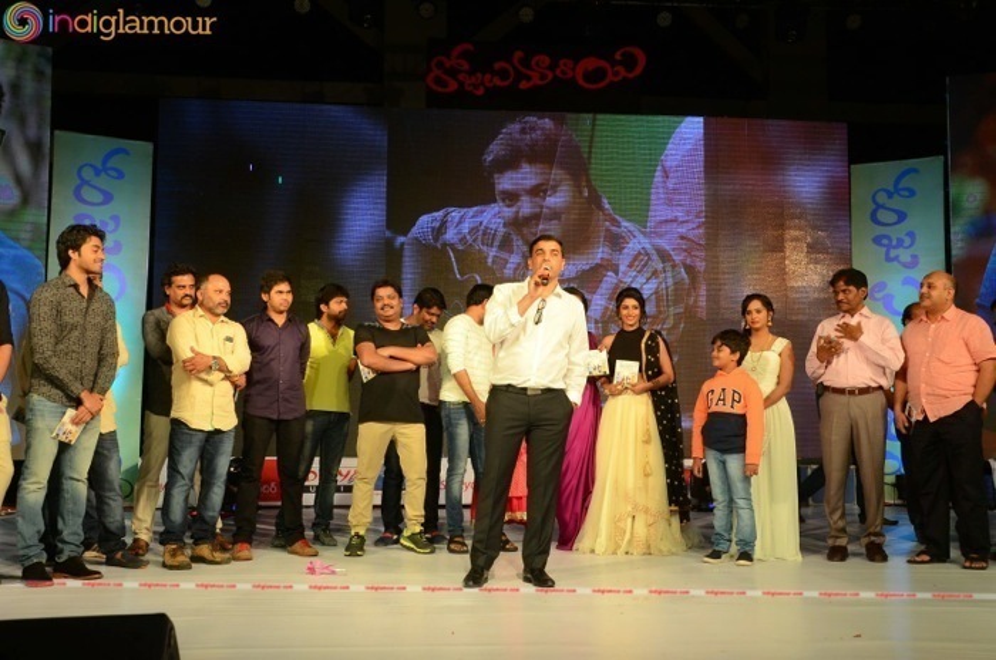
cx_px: 498
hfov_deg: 51.4
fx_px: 1036
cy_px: 330
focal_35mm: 38
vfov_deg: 35.4
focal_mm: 25
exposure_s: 1/125
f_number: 6.3
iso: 1000
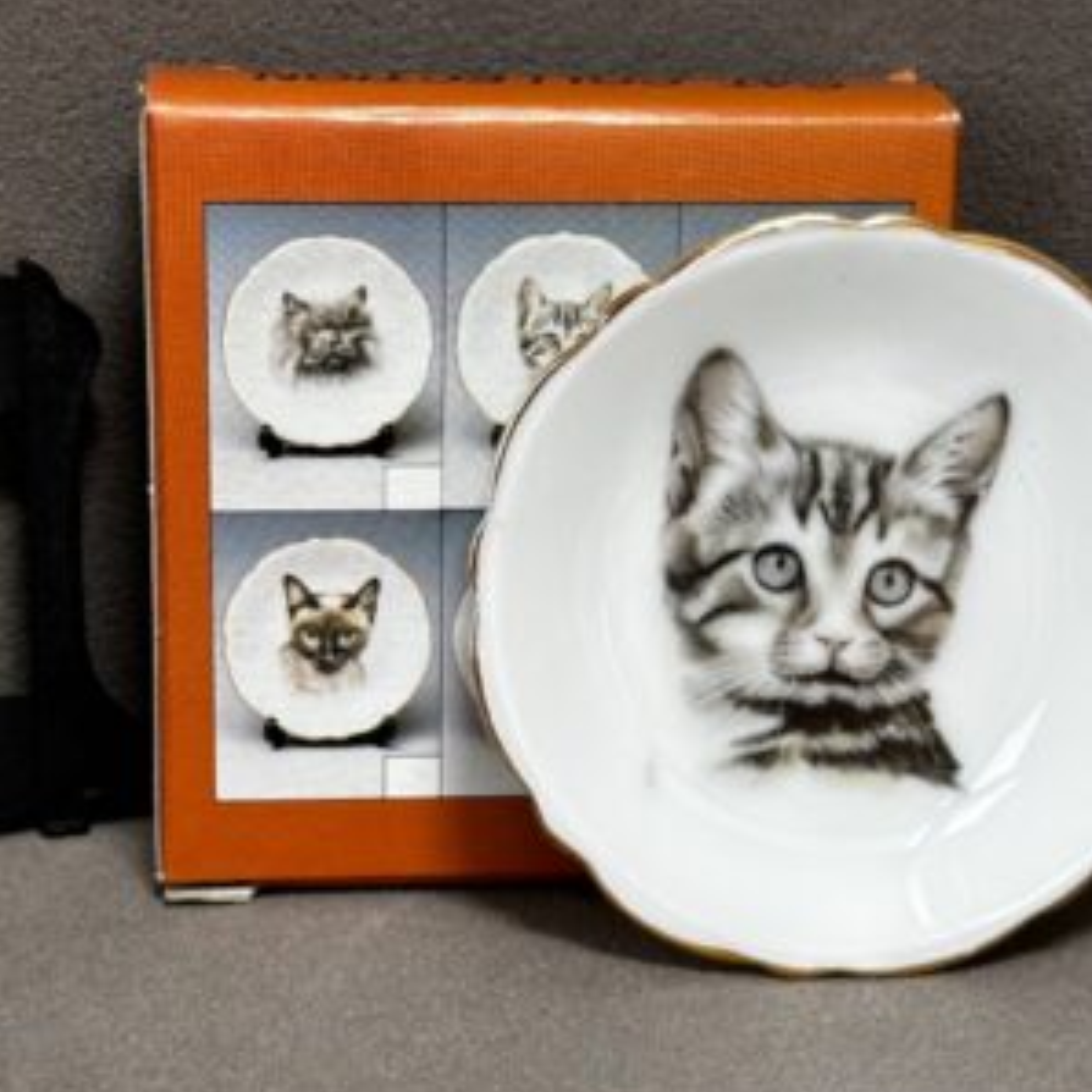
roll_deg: -2.9
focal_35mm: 57
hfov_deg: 30.0
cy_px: 583
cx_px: 546
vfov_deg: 30.0
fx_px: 2034
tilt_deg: -21.9
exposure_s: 1/121
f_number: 1.78
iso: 64
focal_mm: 6.86
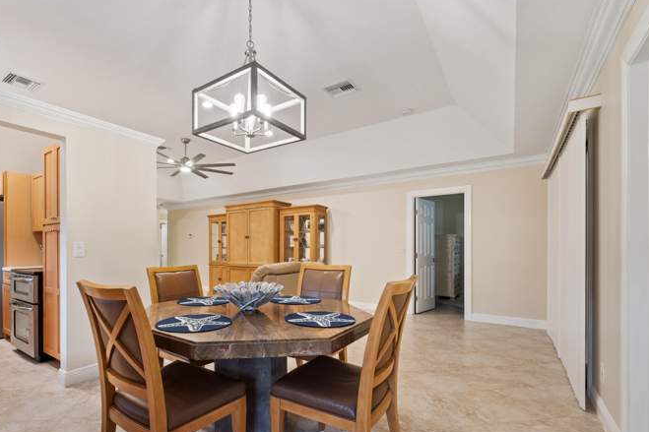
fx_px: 306
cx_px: 269
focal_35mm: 17
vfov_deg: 69.9
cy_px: 251
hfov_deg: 92.4
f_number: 9
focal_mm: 14
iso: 250
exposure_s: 1/4
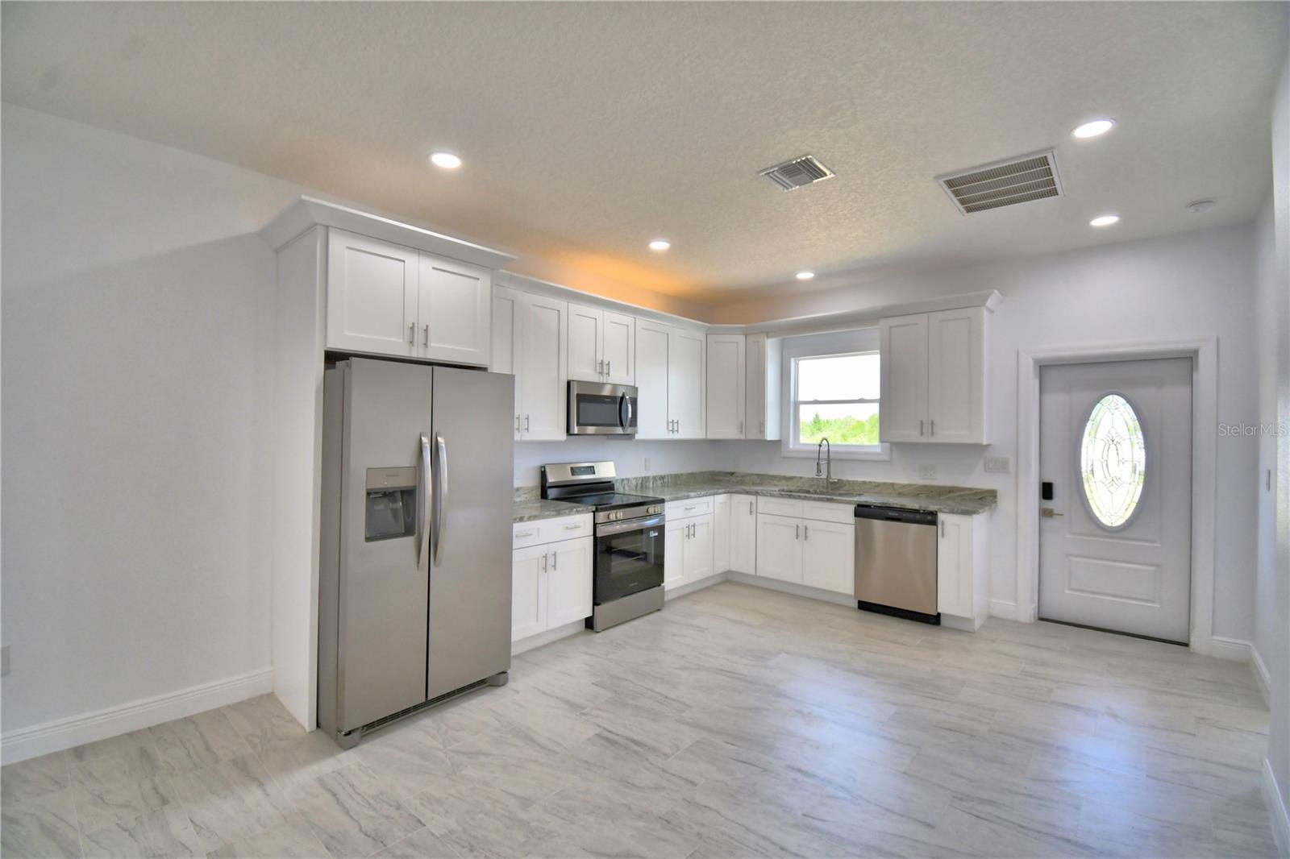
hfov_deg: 100.4
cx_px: 645
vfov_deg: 77.3
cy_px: 430
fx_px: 537
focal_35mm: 15
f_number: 4.5
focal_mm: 10
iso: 220
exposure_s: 1/125
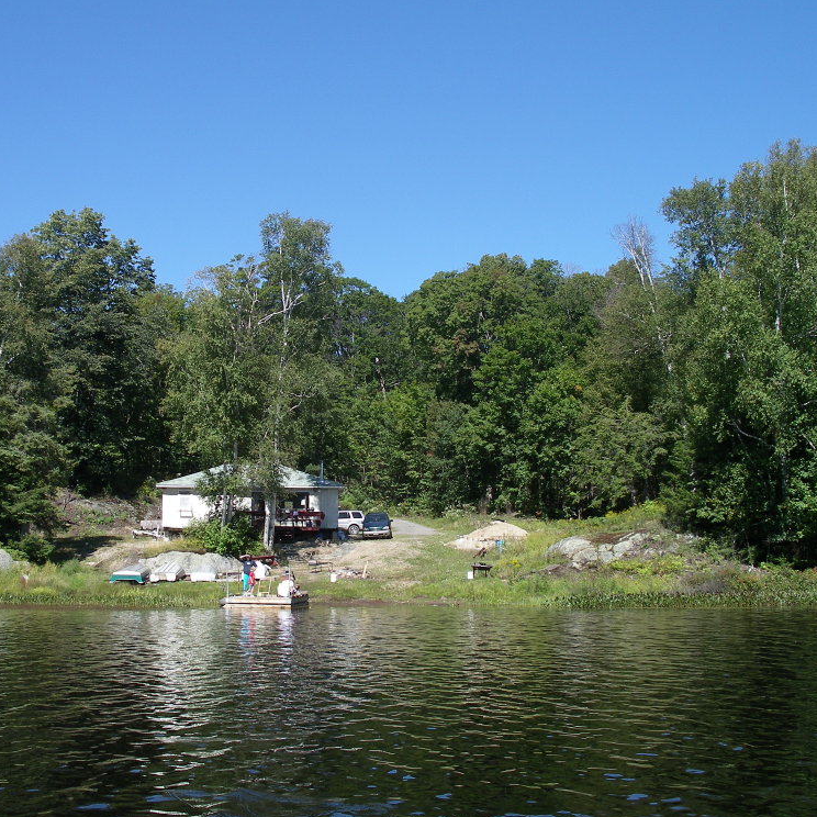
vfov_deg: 38.3
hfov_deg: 38.2
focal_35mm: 44
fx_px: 1175
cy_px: 409
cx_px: 333
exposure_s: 1/250
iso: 80
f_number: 4.2
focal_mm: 7.8
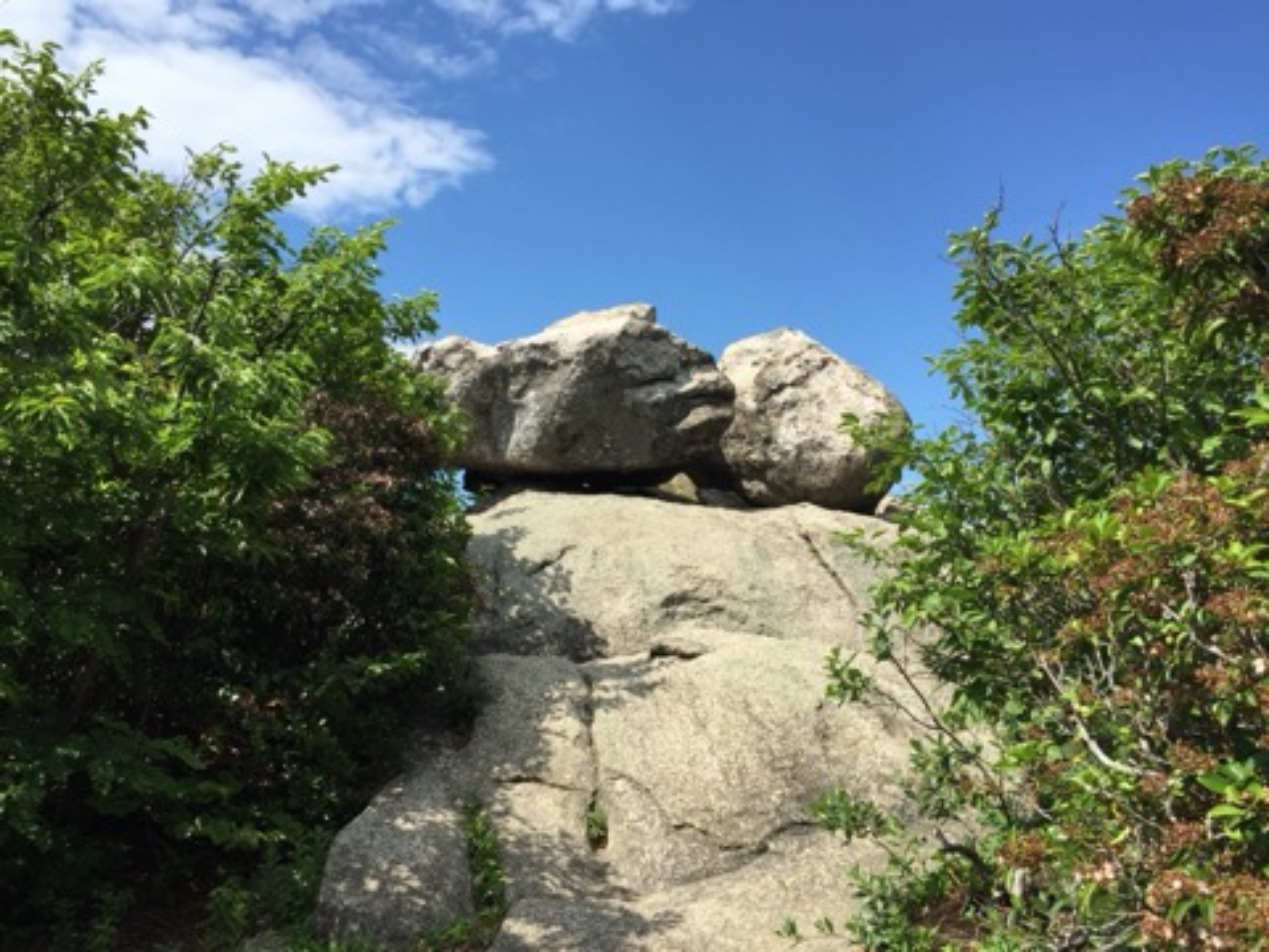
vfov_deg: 48.2
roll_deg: -1.5
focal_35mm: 29
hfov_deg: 61.7
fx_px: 1063
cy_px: 476
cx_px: 634
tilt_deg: +11.5
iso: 32
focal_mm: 4.15
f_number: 2.2
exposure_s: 1/1582
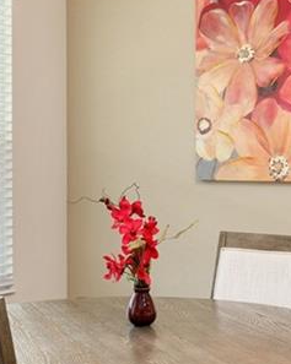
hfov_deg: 18.9
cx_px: 120
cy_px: 172
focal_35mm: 81
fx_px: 873
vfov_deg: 23.6
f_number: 7.1
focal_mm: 16
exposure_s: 1/6
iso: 160
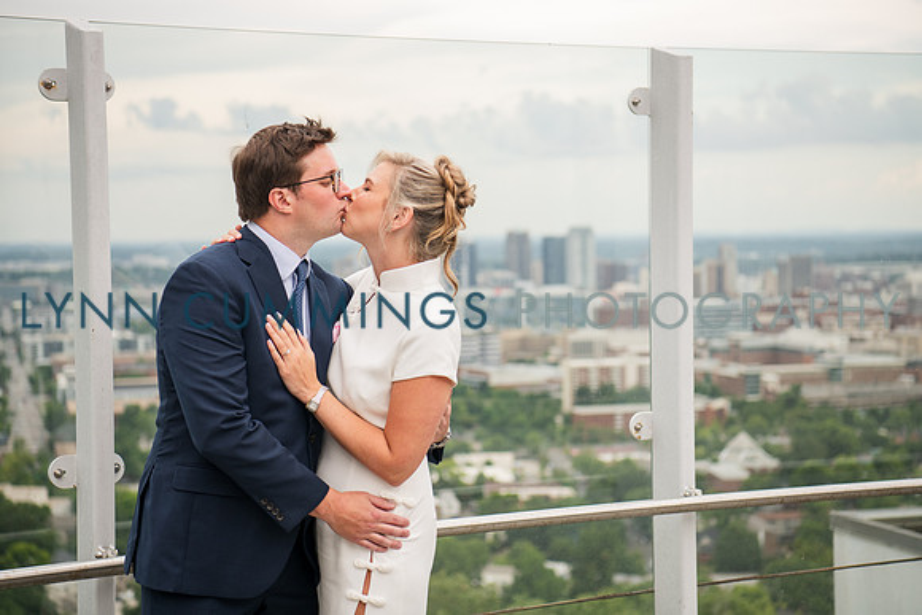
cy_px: 298
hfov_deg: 28.0
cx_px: 466
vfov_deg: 18.9
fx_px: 1850
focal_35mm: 72
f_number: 3.5
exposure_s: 1/500
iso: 320
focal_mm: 70
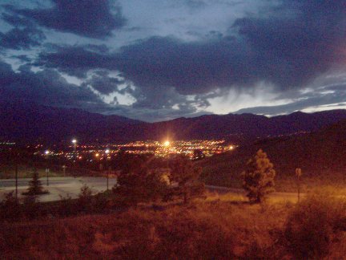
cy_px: 130
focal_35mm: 38
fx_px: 380
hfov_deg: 49.0
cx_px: 173
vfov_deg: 37.7
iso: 140
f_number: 2.8
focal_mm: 6.3
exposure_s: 1/8
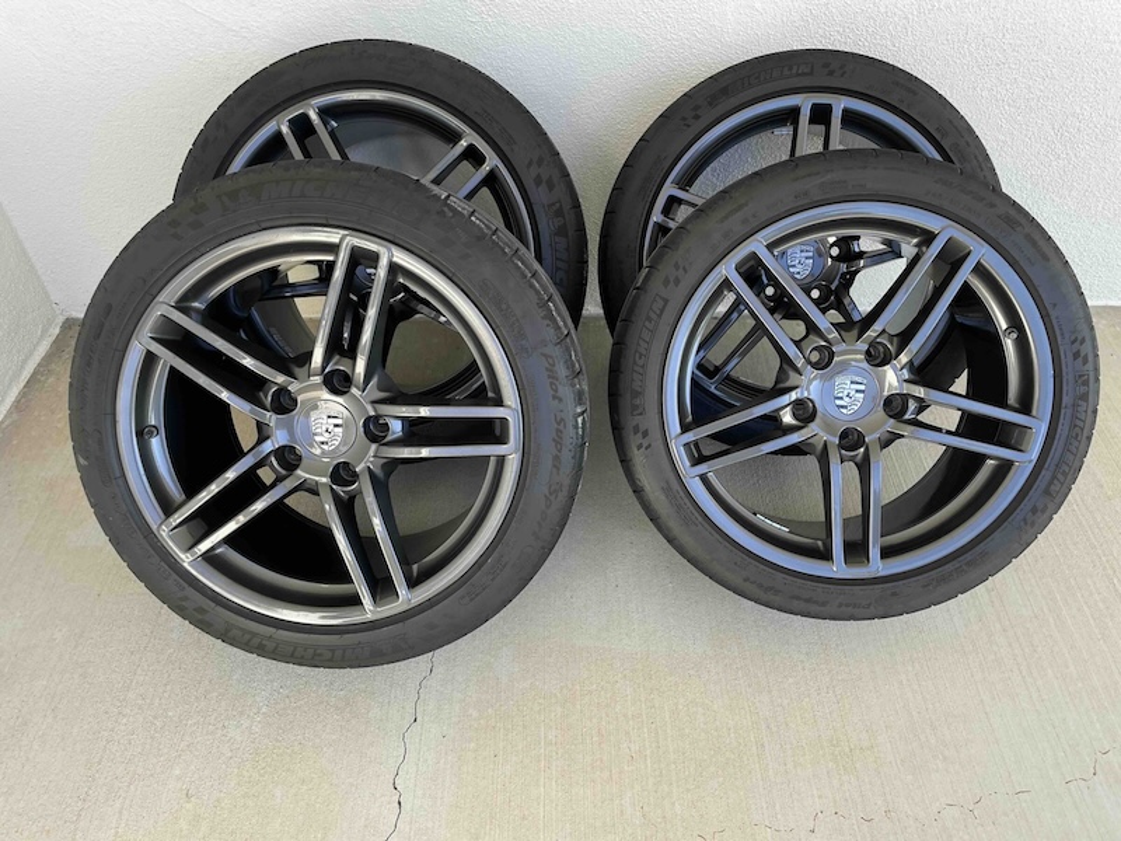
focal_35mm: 26
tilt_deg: -44.8
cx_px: 560
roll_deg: +0.8
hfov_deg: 67.3
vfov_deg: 53.1
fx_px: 842
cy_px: 420
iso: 32
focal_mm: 4.2
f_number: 1.6
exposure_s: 1/296
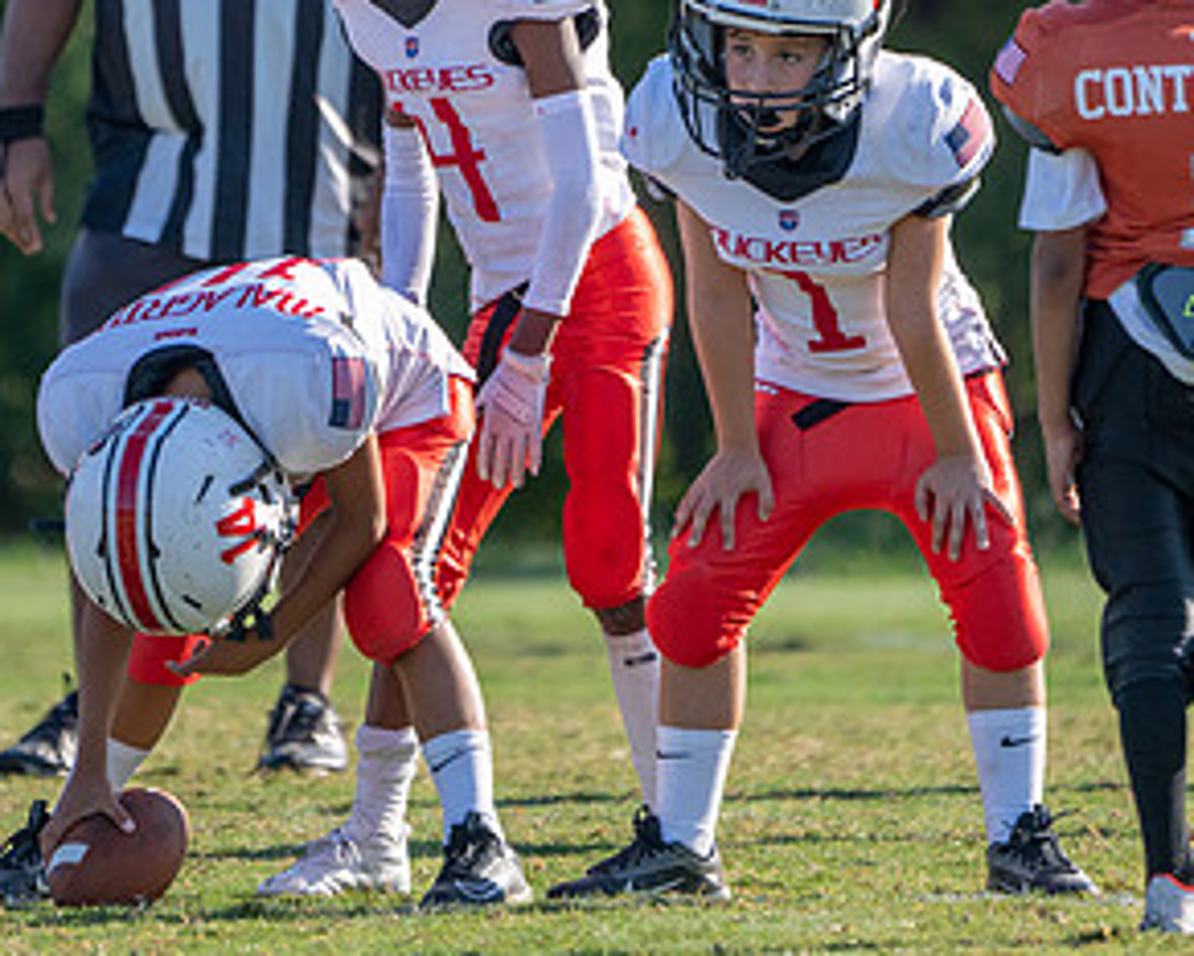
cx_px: 446
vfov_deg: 1.8
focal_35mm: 876
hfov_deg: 2.2
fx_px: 30966
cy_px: 90
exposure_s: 1/1600
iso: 500
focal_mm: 400
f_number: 5.6
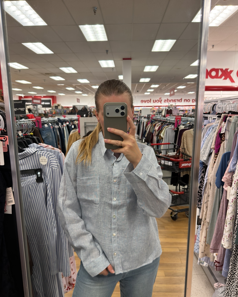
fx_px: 229
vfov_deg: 65.9
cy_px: 163
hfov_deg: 54.9
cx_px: 118
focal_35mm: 26
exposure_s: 1/120
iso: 250
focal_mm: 6.76
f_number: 1.78
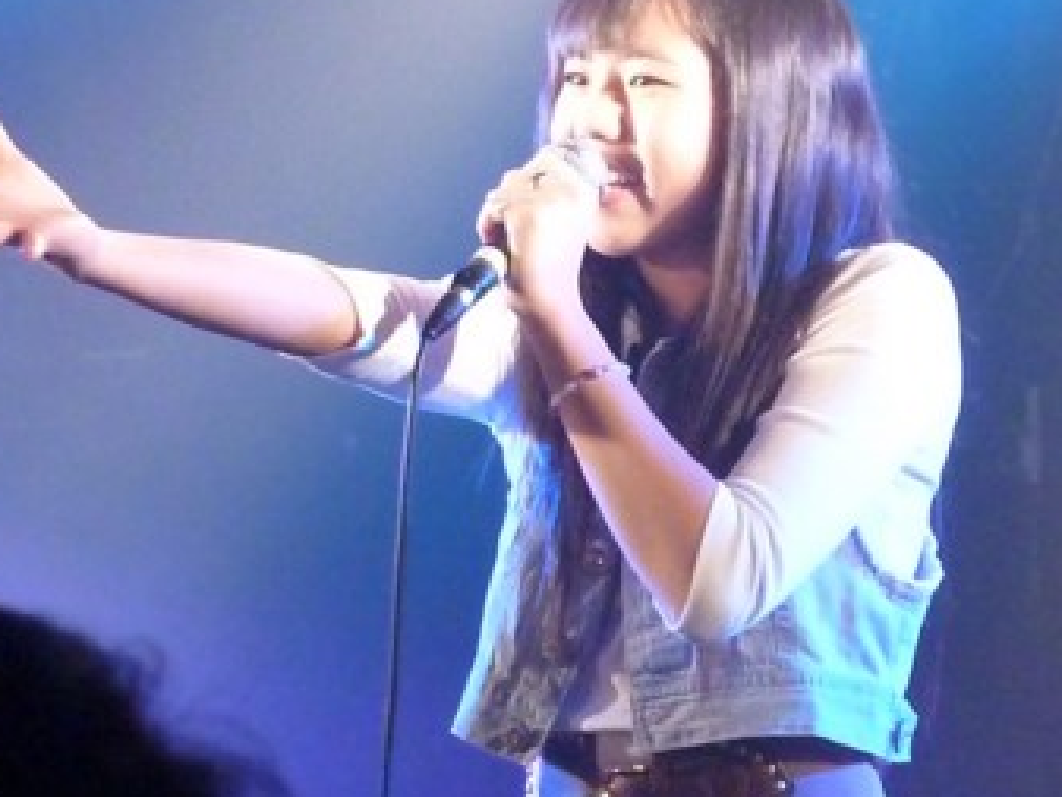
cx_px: 511
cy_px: 340
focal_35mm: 262
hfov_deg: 7.6
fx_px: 8041
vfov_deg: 5.7
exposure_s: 1/40
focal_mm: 32.1
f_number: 4.5
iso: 3200
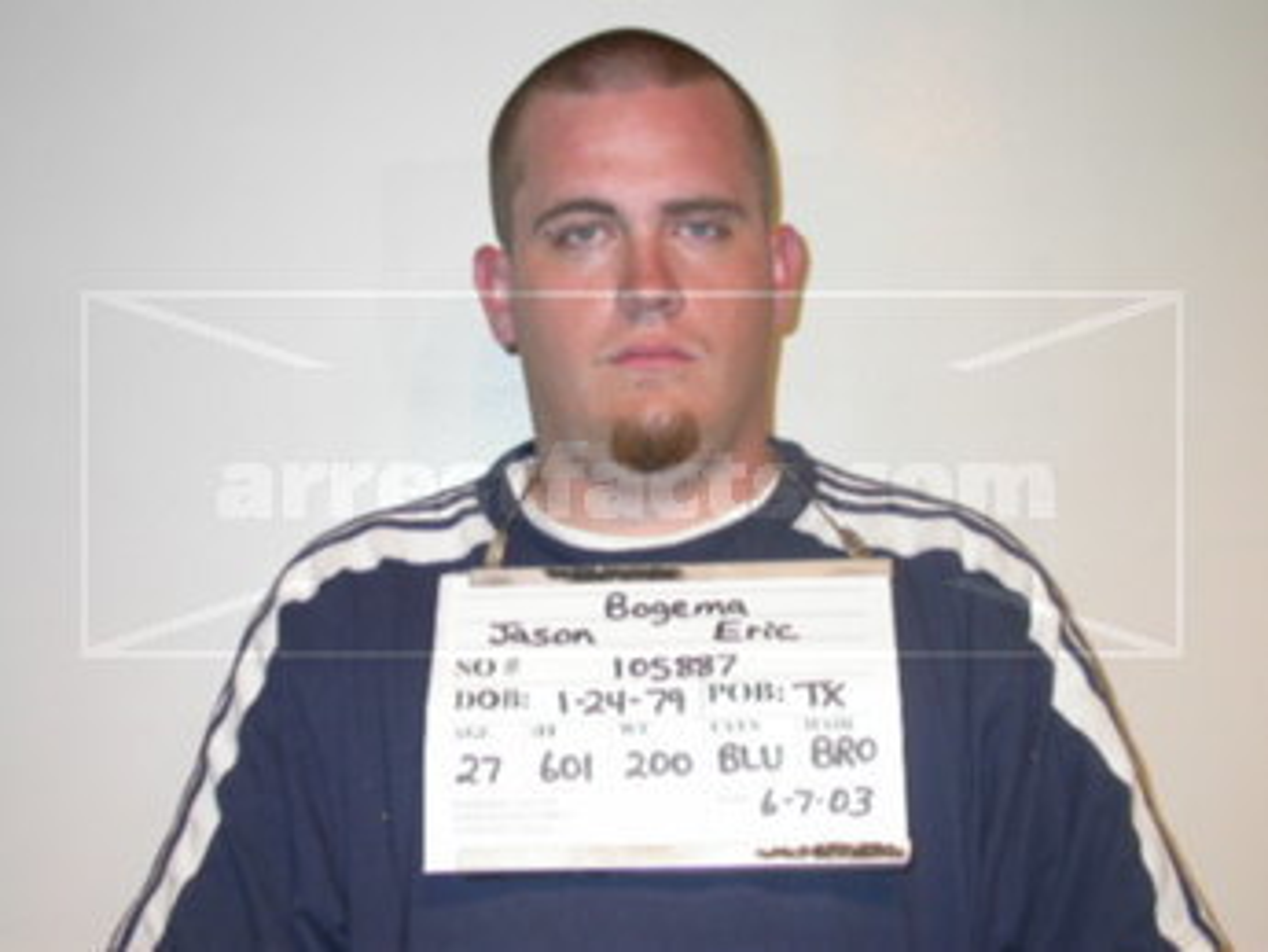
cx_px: 634
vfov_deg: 24.8
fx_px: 2162
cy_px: 476
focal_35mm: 59
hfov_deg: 32.7
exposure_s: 1/60.3
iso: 100
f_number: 3
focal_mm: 12.2
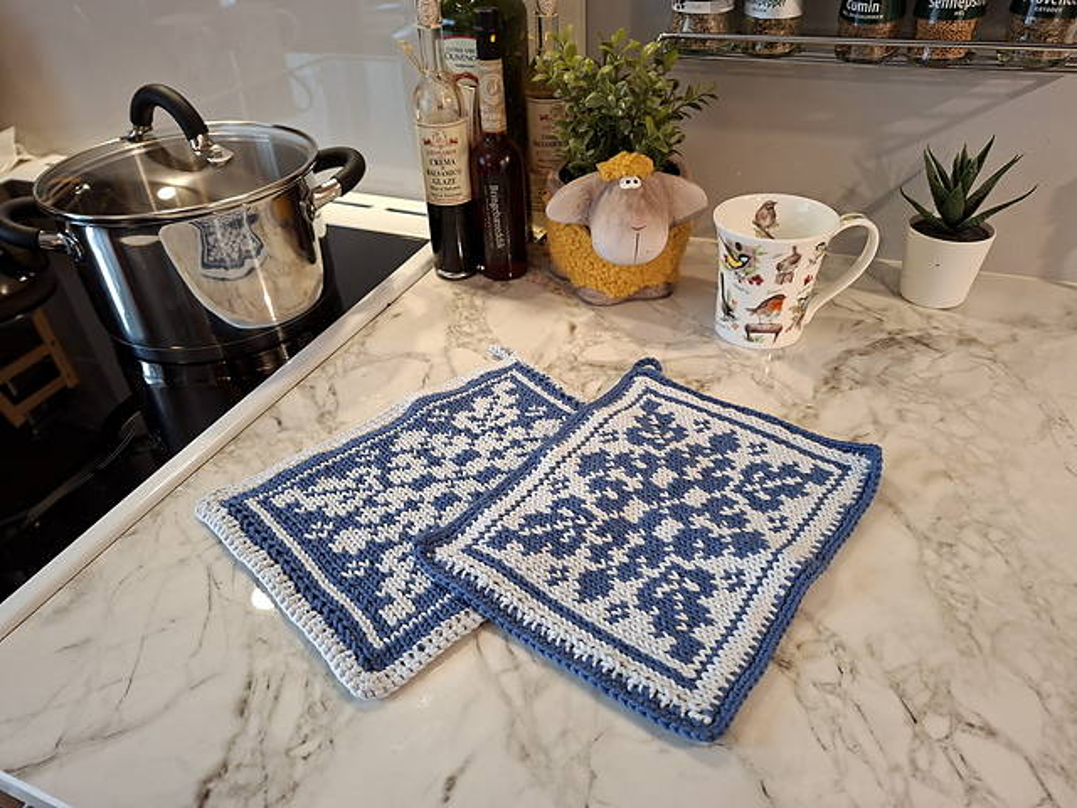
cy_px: 404
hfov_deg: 73.9
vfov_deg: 58.9
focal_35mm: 23
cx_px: 538
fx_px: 716
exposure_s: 1/50
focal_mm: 5.54
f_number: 1.8
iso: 320
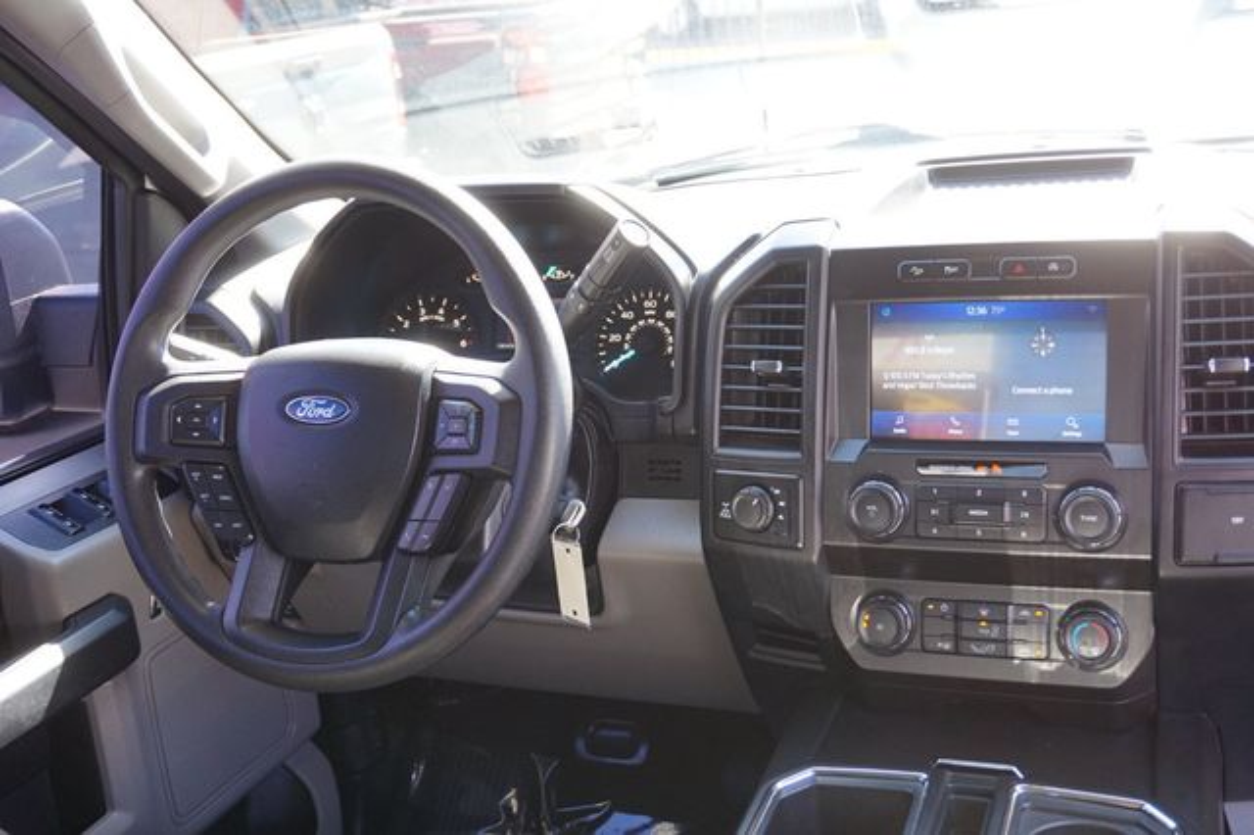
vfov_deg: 34.2
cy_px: 418
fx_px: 1358
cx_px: 627
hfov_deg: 49.6
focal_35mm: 39
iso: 320
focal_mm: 26
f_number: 4.5
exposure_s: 1/60
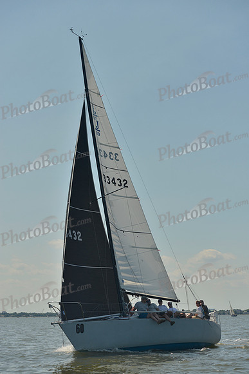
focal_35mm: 70
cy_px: 187
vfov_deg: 28.8
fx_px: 726
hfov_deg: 19.5
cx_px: 124
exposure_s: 1/1250
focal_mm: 70
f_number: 5.6
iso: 200
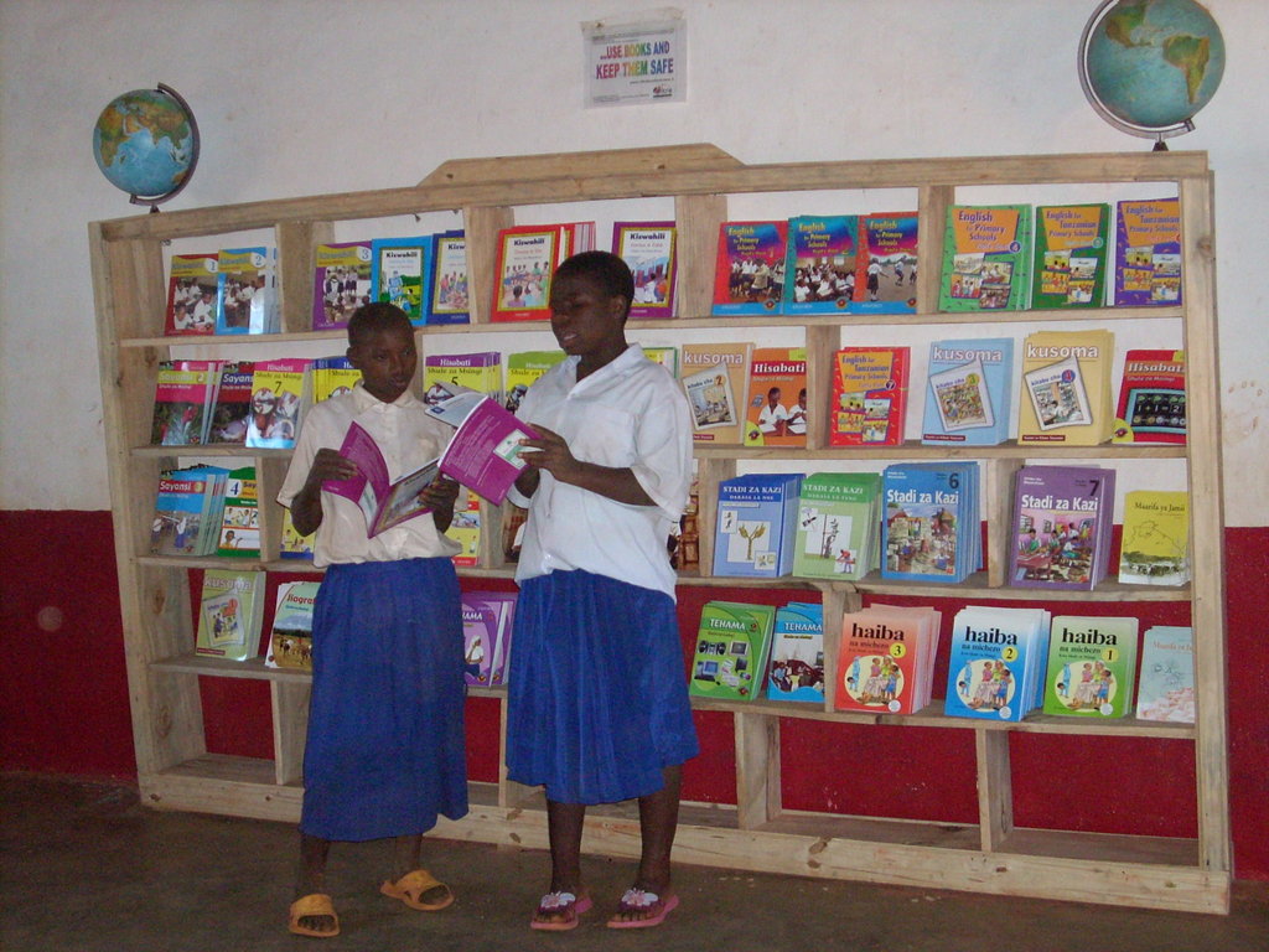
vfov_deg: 27.0
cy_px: 476
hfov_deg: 35.5
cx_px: 634
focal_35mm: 54
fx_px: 1980
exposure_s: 1/60
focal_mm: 9
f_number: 3.4
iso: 400
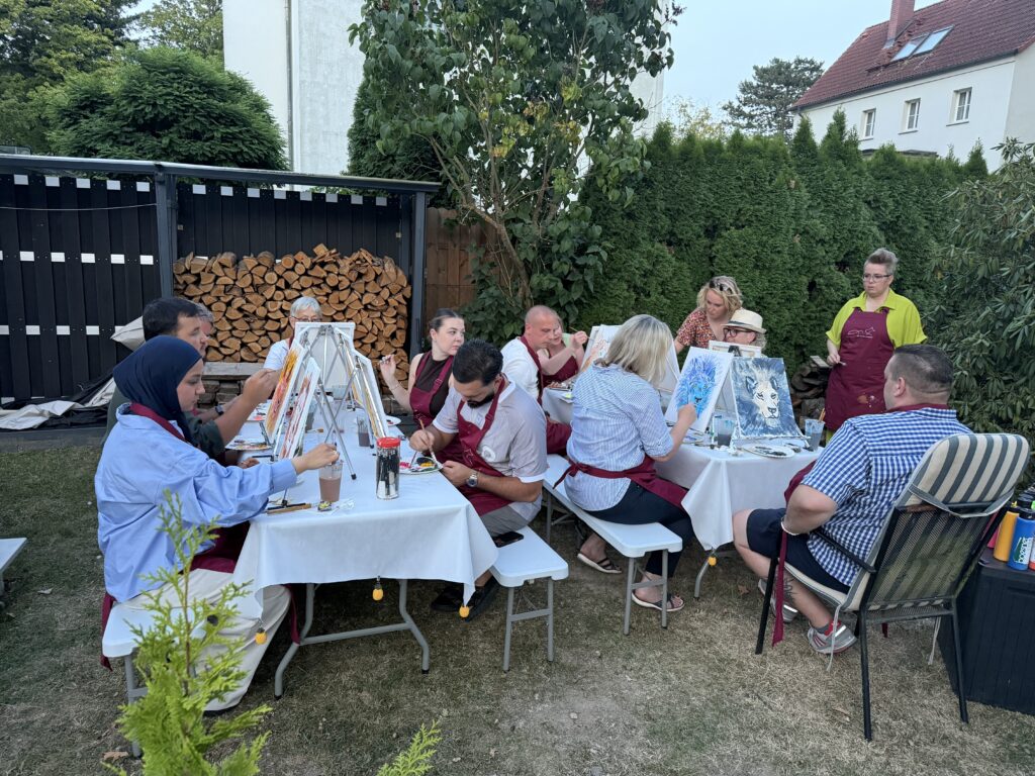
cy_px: 388
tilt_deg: -10.7
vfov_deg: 56.8
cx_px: 518
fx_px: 718
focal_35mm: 24
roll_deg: -1.8
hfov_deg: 71.6
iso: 500
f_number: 1.78
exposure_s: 1/60
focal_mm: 6.76
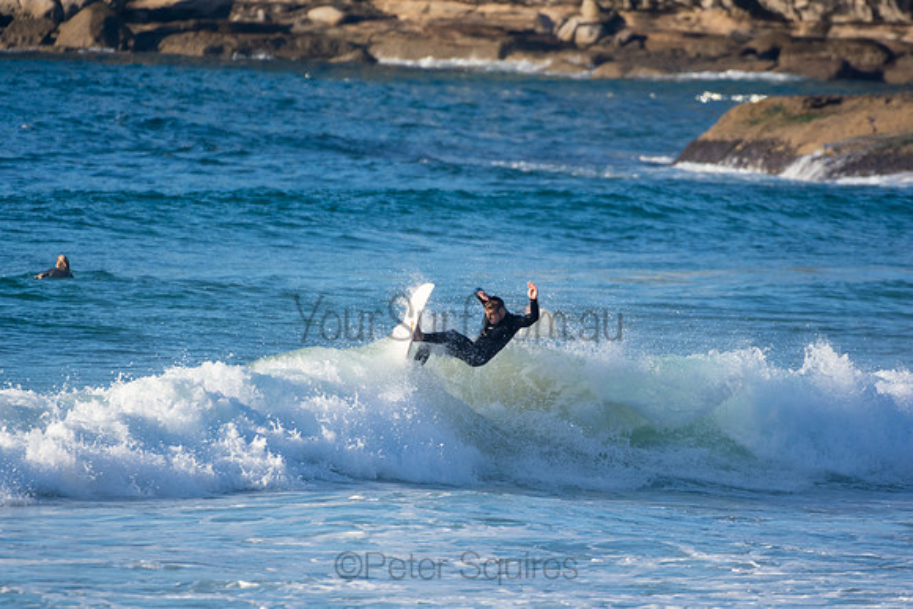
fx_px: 19024
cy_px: 304
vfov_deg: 1.8
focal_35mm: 750
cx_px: 456
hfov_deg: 2.7
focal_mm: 500
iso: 360
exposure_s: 1/1250
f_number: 5.6
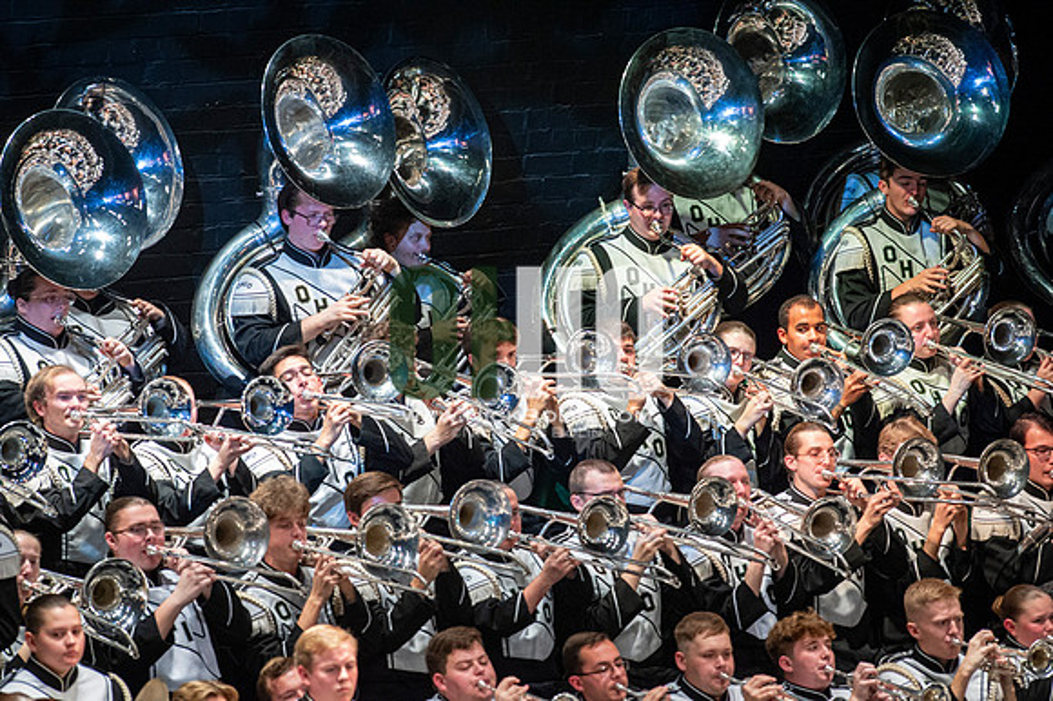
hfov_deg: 6.9
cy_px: 350
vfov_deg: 4.6
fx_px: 8770
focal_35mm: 300
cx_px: 526
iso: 5000
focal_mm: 300
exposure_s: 1/400
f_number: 5.6
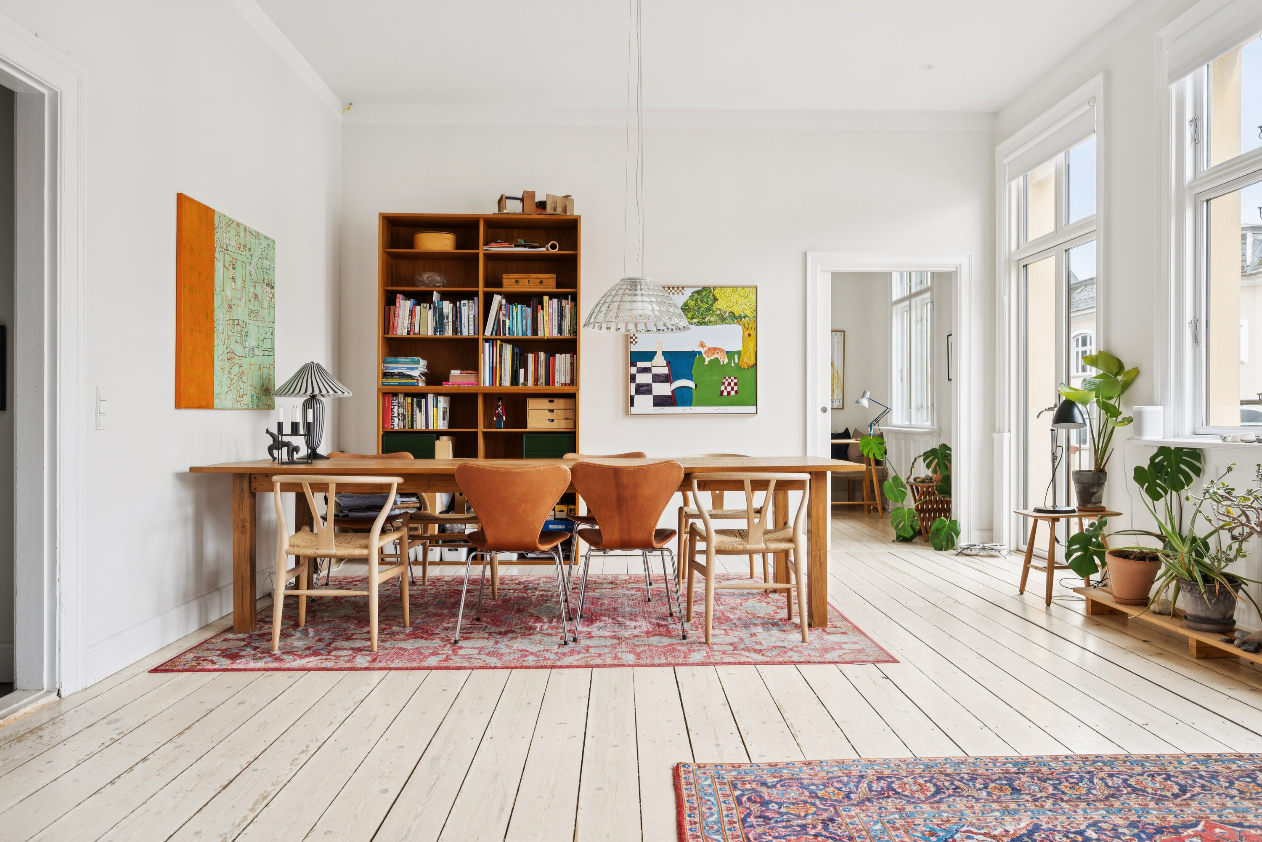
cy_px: 421
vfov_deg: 53.1
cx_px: 631
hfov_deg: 73.7
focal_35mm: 24
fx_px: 841
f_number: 6.3
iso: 400
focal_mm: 24
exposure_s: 1/13
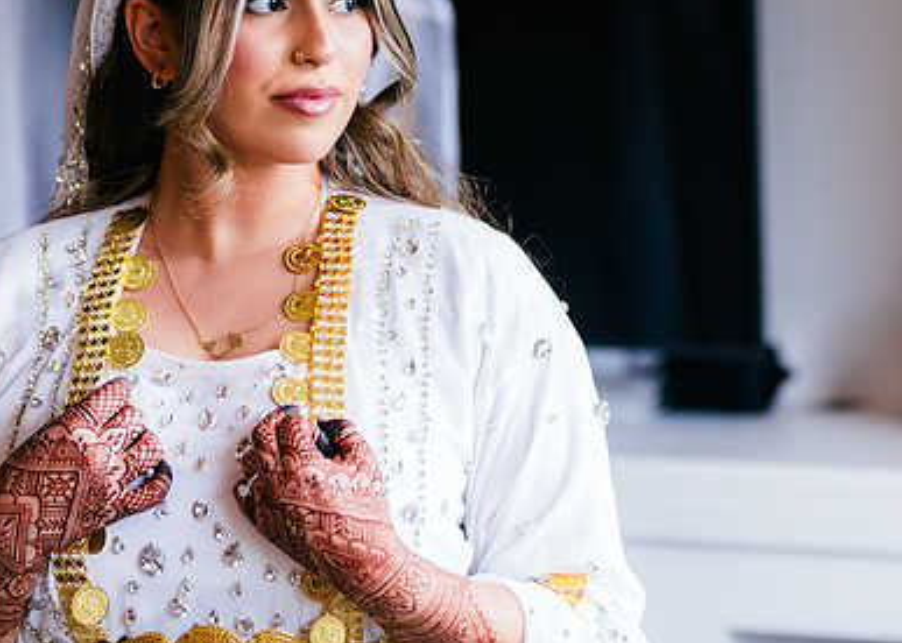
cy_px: 188
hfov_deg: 14.6
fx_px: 3508
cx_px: 683
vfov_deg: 10.5
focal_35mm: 137
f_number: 1.4
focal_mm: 50
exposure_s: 1/160
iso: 160
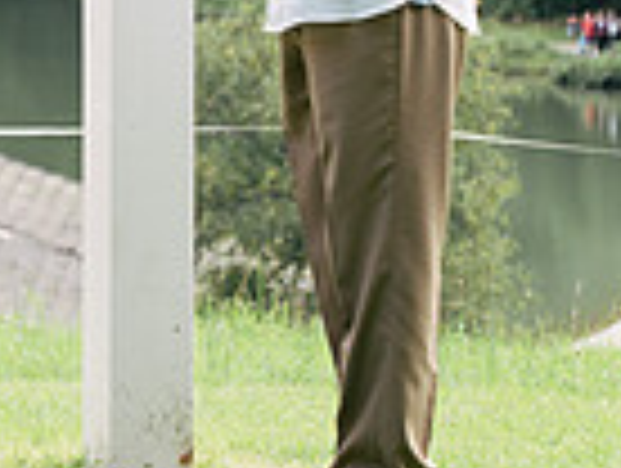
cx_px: -324
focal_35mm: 337
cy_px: -225
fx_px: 6056
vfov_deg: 4.4
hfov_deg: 5.8
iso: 500
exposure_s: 1/250
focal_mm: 80
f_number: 5.6
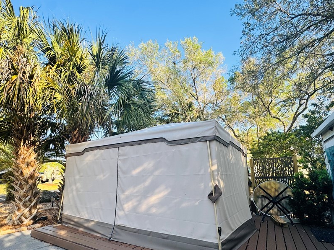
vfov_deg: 71.0
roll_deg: -0.3
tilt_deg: +9.3
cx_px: 172
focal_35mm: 18
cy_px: 148
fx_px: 174
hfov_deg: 87.7
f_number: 2.2
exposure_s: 1/297
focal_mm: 2.22
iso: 40
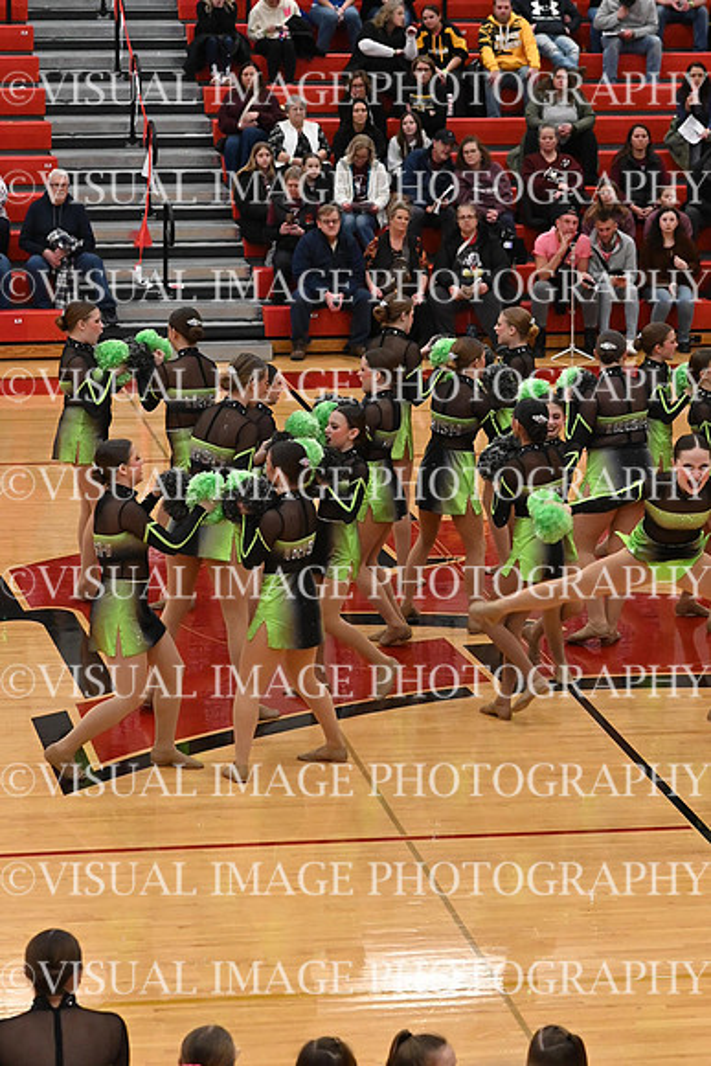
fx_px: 3109
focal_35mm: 105
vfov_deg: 19.5
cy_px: 533
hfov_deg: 13.0
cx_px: 356
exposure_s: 1/400
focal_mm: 70
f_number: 4
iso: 6400
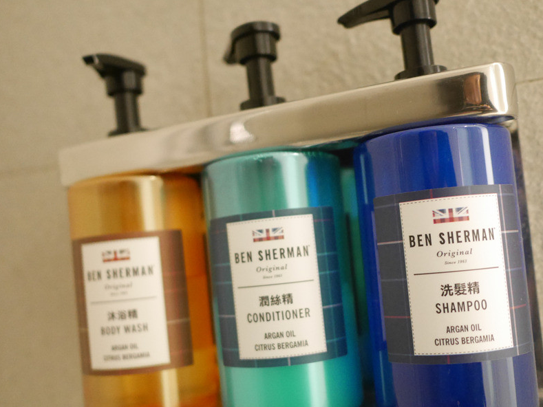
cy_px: 230
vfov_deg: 37.7
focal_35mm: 38
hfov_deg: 49.0
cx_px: 280
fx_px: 596
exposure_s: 1/50
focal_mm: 15
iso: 3200
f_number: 1.7
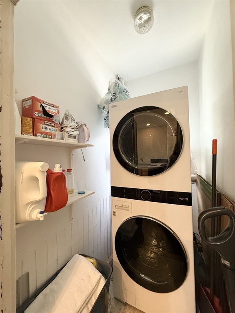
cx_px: 118
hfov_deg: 85.7
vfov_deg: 102.1
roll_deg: +1.6
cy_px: 156
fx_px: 127
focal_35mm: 14
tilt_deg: +1.8
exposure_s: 1/60
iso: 320
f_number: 2.2
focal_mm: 2.22
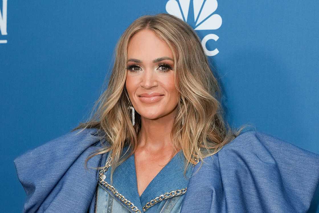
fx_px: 479
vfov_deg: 25.1
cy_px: 106
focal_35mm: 54
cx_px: 160
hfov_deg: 36.9
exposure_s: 1/200
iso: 1250
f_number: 4
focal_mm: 54
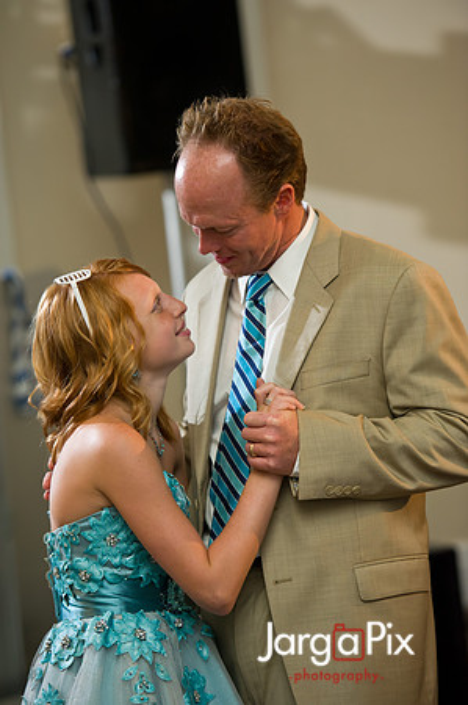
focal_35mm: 135
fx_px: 2638
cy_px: 352
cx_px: 234
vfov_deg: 15.2
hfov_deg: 10.1
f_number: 3.2
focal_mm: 135
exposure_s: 1/125
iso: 1600
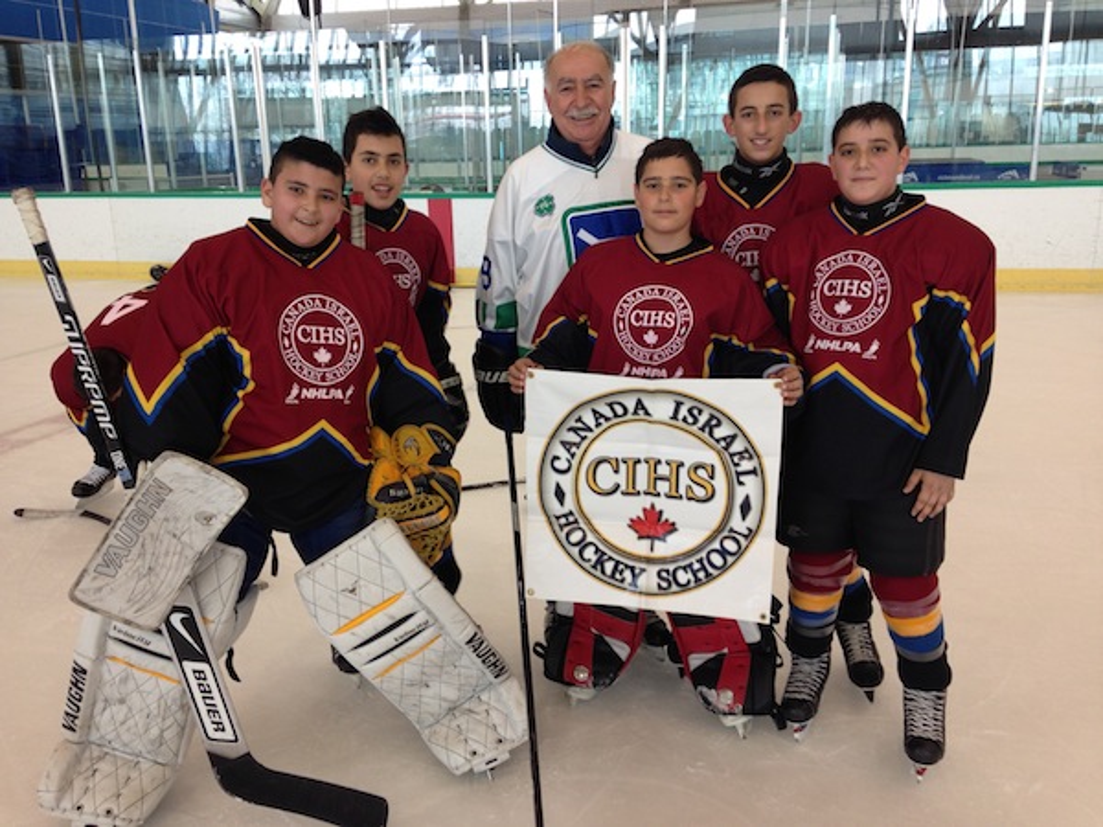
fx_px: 1052
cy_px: 414
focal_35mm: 33
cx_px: 552
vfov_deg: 42.9
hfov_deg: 55.4
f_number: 2.4
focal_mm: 4.12
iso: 50
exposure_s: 1/24
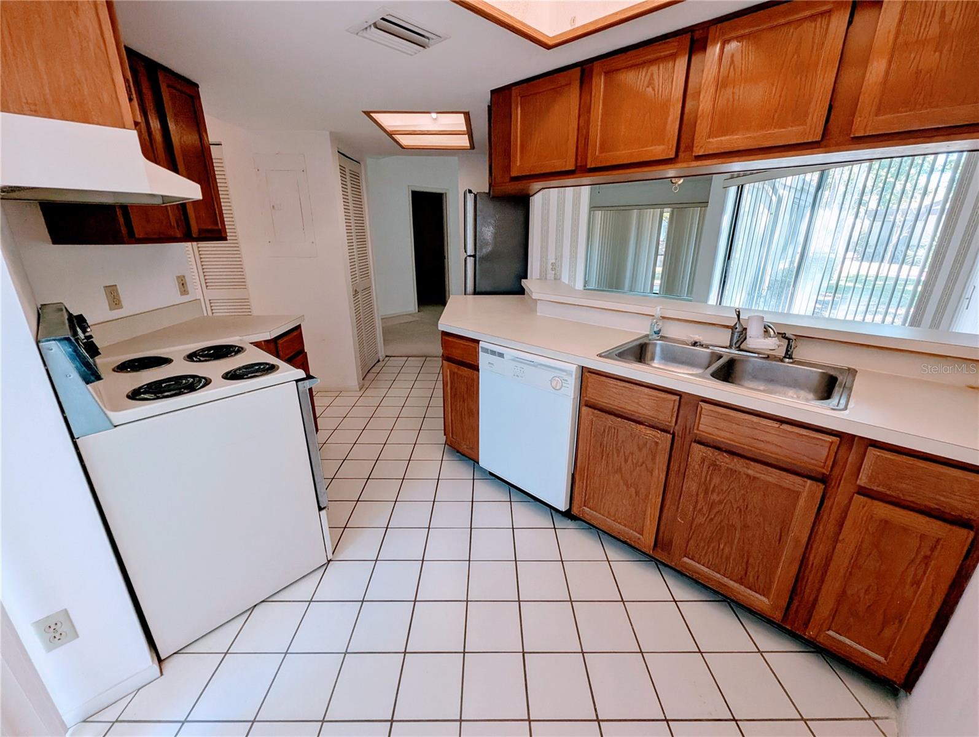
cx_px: 490
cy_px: 368
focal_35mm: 13
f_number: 2.2
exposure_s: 1/120
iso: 82
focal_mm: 1.95
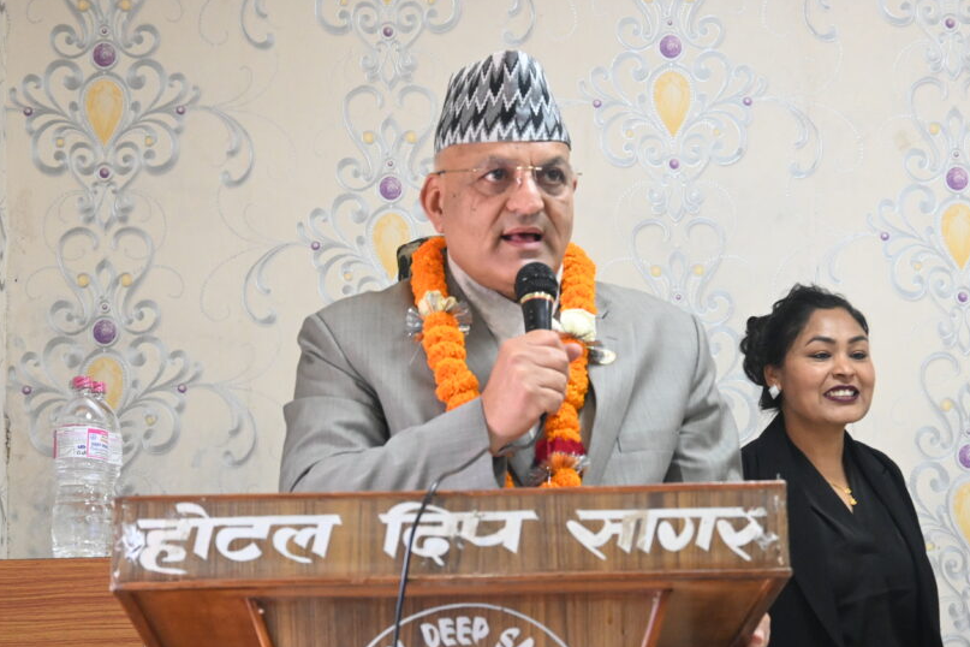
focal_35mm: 86
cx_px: 507
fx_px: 2307
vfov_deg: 15.9
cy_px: 377
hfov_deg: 23.7
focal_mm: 45
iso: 3200
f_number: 6
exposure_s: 1/80
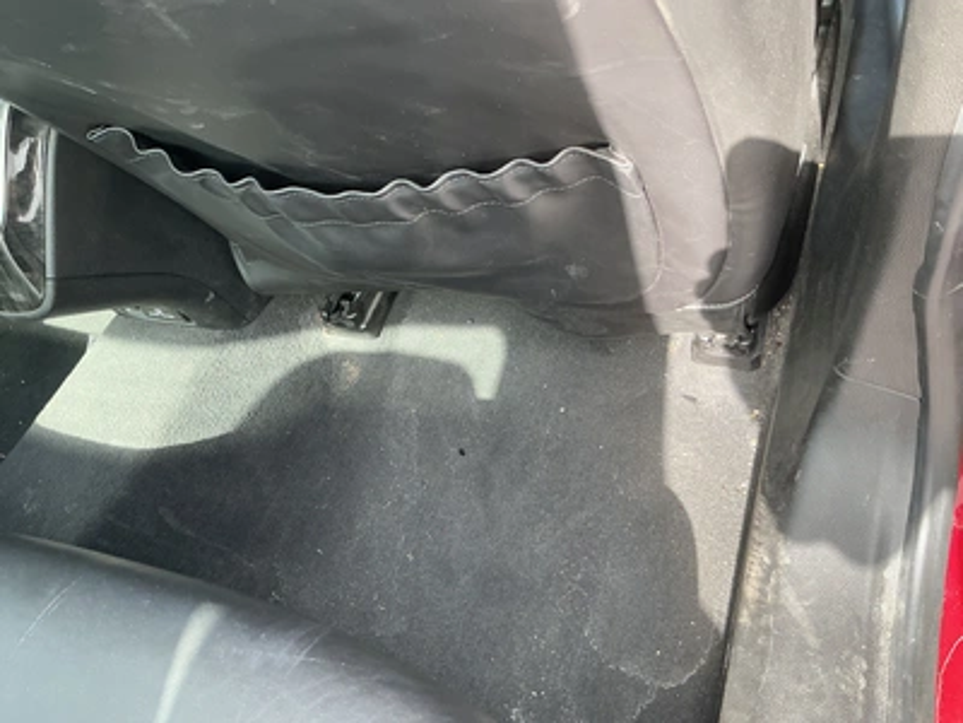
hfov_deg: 63.4
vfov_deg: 49.7
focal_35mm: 28
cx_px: 482
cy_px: 362
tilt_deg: -52.0
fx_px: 779
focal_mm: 3
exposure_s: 1/122
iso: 64
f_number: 1.8
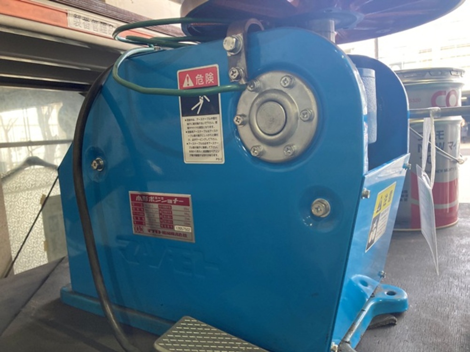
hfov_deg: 63.4
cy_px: 176
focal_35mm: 28
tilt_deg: -4.6
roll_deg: +3.0
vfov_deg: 49.7
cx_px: 235
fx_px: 380
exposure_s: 1/60
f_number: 1.8
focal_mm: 3.99
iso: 125
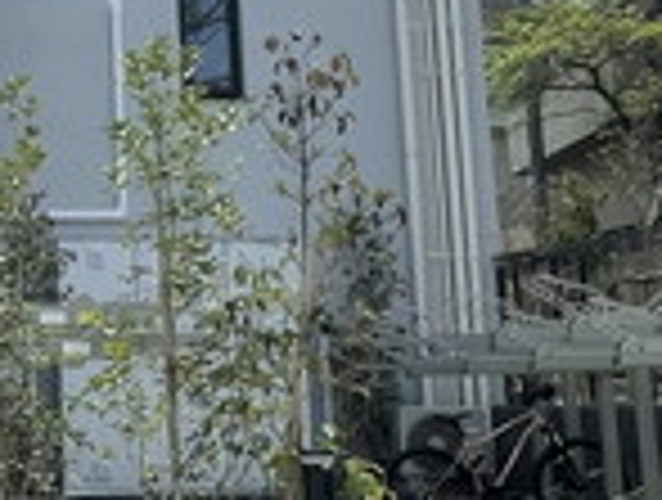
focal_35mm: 76
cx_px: -144
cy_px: 171
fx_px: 1457
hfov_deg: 23.3
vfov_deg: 19.4
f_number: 2.4
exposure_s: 1/1453
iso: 32
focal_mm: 1.55
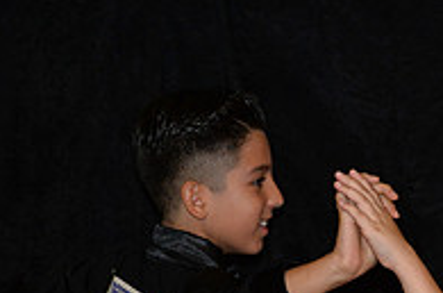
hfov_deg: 8.4
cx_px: 420
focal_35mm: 244
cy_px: 419
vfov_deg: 5.6
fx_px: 2995
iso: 1600
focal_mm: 82
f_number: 7.1
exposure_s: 1/200
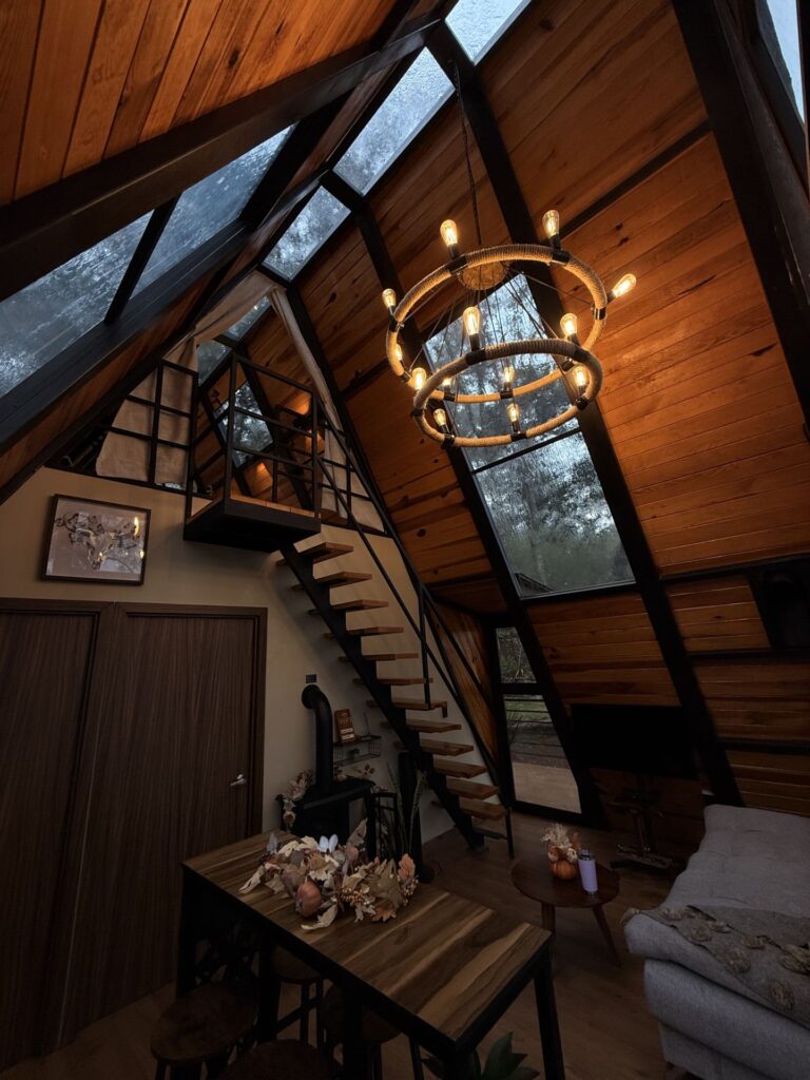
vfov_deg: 102.1
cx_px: 405
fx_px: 437
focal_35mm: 14
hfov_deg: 85.7
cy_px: 540
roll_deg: +4.4
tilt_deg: +15.0
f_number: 2.2
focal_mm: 2.22
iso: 64
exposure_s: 1/122
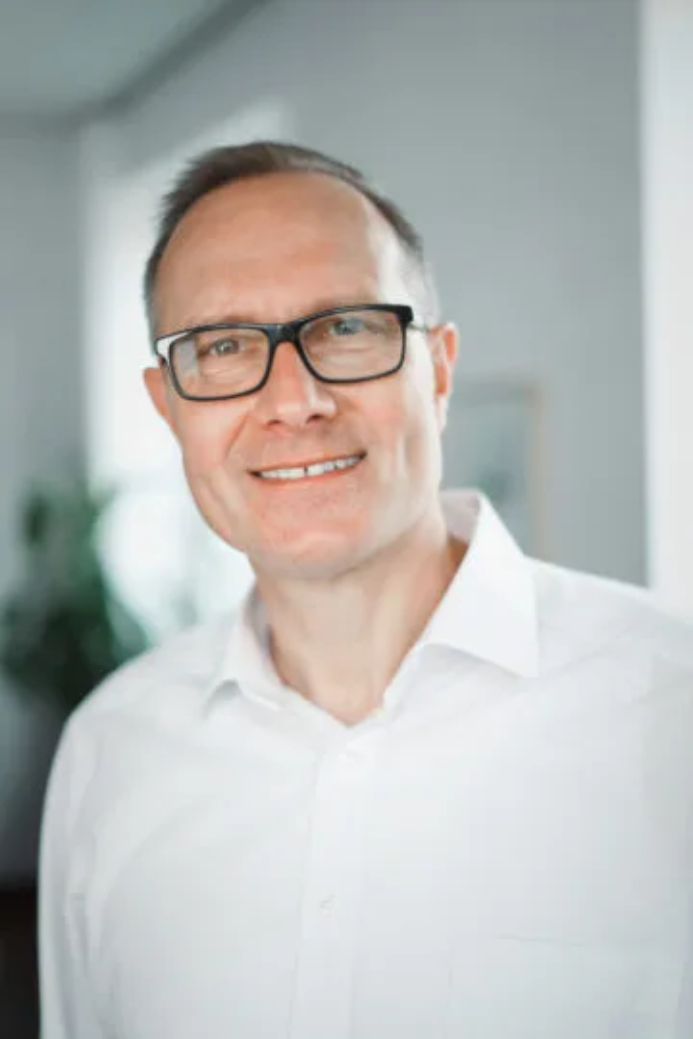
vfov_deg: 39.6
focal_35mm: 50
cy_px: 520
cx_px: 346
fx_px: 1444
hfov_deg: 27.0
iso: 1000
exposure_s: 1/1000
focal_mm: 50
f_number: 1.8
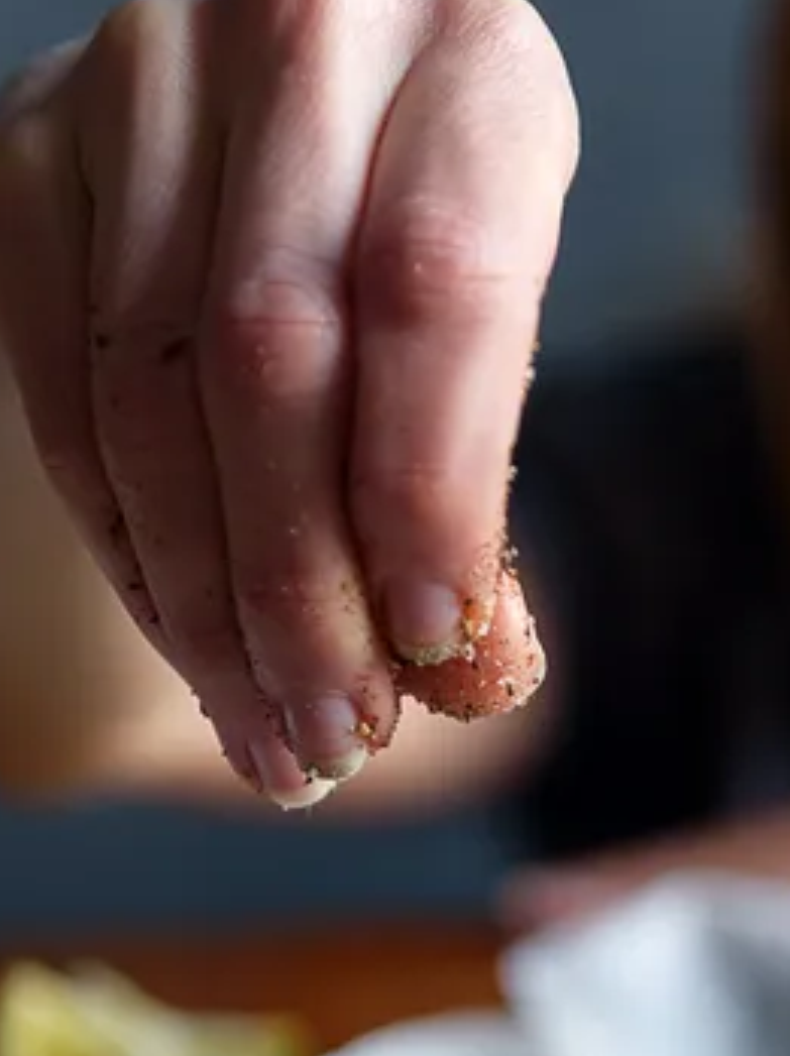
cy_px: 974
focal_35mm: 138
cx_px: 920
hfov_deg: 10.6
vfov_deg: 14.2
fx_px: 4207
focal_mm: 50
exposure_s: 1/125
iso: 320
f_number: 2.8
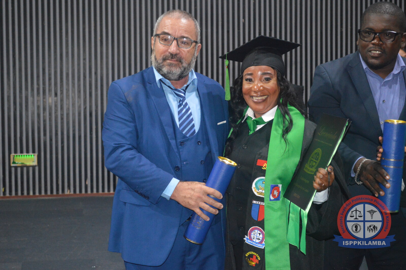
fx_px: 710
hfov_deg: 31.9
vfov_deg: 21.5
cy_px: 135
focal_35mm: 63
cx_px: 203
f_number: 5.3
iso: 2800
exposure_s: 1/60
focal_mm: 42
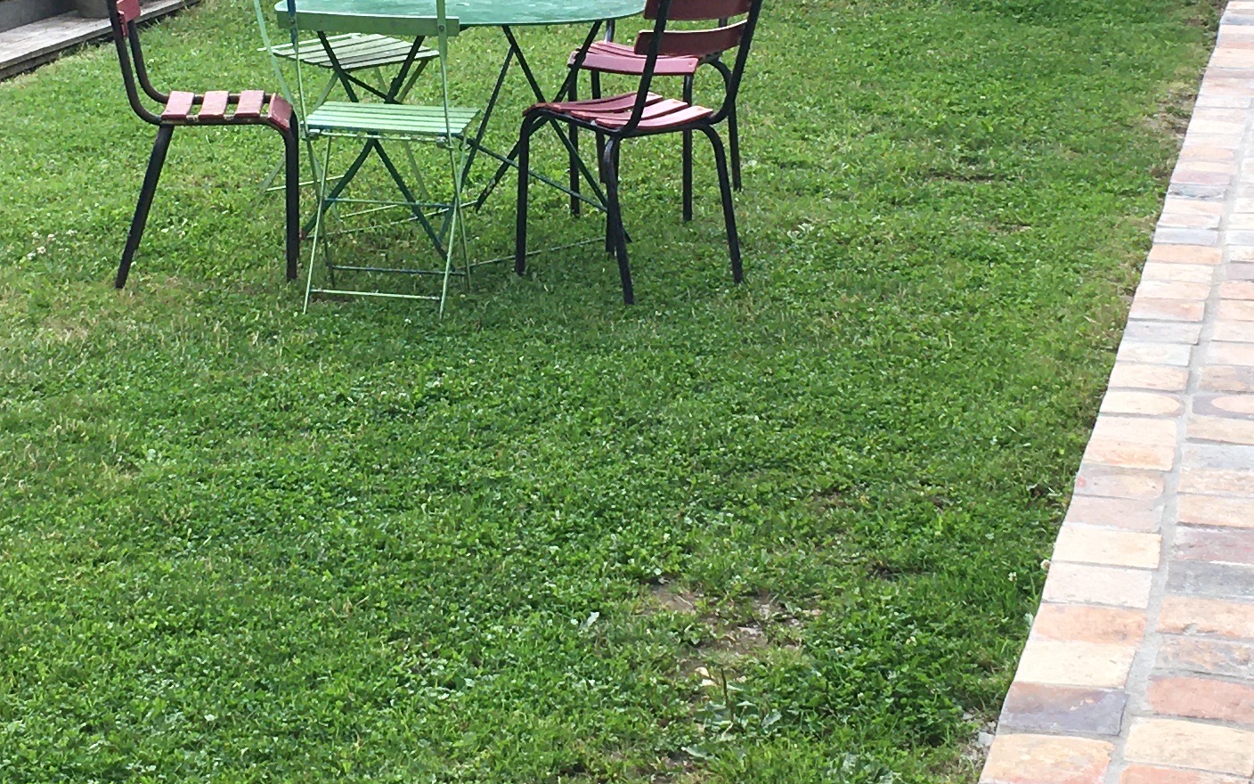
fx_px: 3007
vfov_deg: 14.7
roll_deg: +0.1
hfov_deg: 23.5
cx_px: 525
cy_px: 69
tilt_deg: -10.0
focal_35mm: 88
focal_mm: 4.15
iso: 25
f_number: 2.2
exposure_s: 1/469
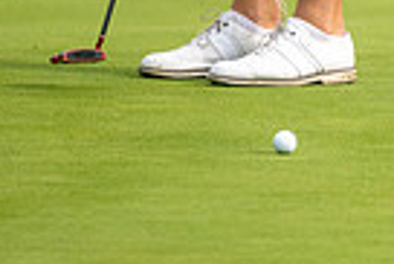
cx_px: 681
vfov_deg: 1.1
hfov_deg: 1.6
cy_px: -248
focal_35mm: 1275
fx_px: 13969
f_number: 4
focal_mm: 300
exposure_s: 1/2500
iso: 640
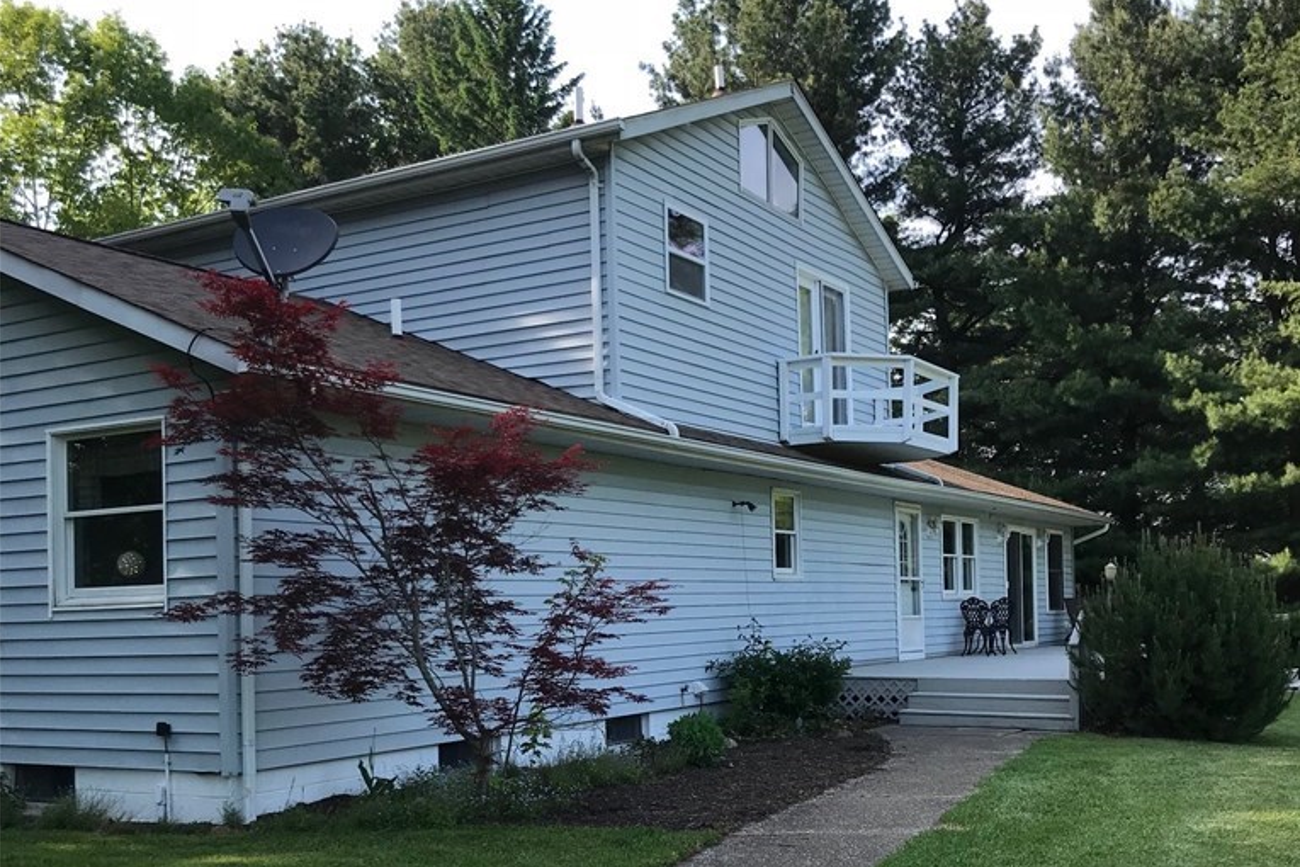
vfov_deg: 33.8
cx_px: 651
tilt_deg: +2.6
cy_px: 595
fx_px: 1408
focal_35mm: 39
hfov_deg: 49.6
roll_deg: +0.4
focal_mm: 3.99
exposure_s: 1/778
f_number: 1.8
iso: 20
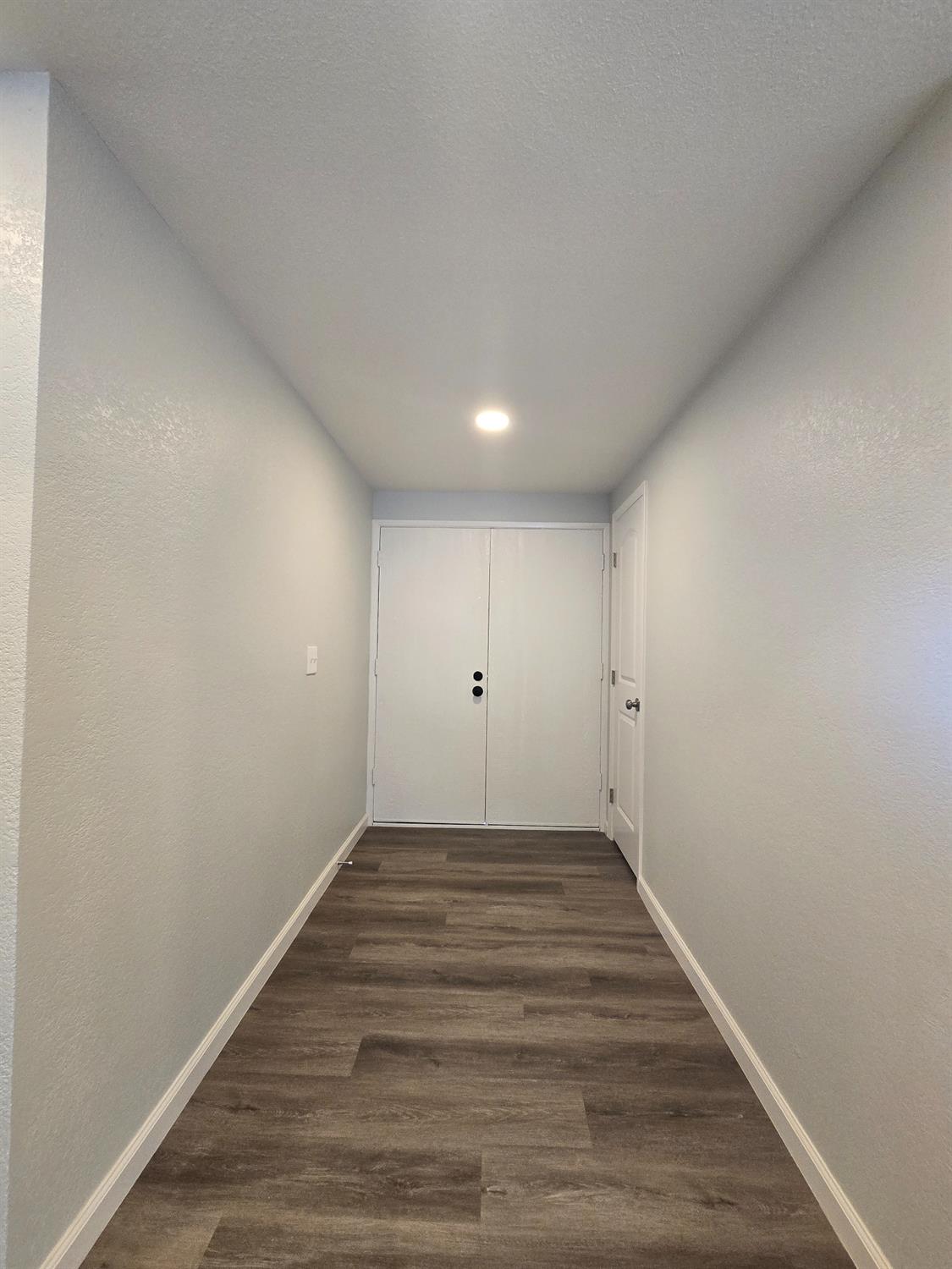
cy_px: 634
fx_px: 477
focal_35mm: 13
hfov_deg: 89.9
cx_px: 476
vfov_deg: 106.2
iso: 160
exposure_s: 1/60
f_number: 2.2
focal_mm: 2.2
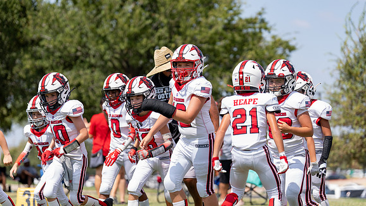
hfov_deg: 15.1
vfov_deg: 8.6
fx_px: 1379
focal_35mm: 142
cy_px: 108
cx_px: 183
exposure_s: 1/2000
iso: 200
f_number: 2.8
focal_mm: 124
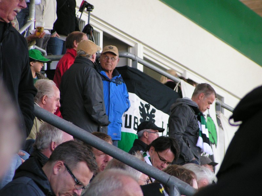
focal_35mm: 283
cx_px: 131
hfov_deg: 7.0
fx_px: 2142
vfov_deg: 5.3
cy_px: 98
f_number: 3.5
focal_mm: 43.3
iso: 160
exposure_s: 1/400
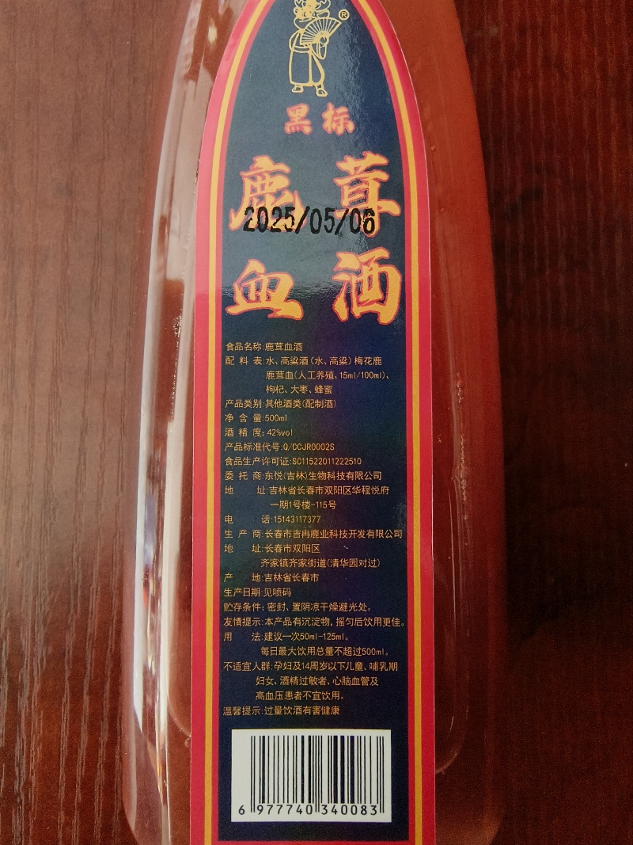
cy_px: 422
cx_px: 316
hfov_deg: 51.3
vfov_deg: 65.3
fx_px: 658
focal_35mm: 27
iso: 262
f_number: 2
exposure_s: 1/25
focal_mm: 2.28
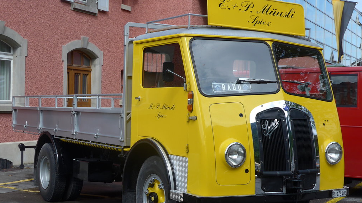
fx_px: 605
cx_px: 181
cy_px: 116
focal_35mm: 63
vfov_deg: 19.1
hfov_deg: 33.3
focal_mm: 10.1
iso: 80
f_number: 3.2
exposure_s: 1/800
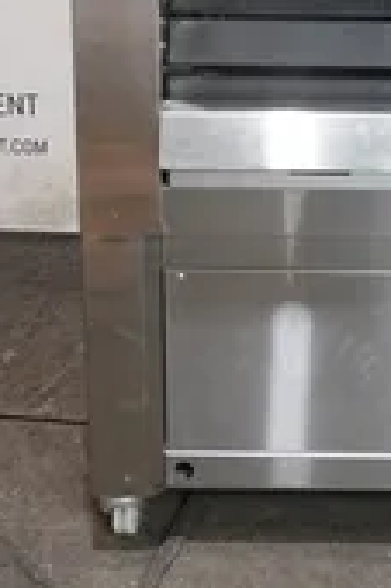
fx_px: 1192
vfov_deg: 26.9
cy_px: 80
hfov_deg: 18.4
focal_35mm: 73
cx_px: 334
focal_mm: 11.52
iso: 800
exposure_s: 1/40
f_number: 3.5
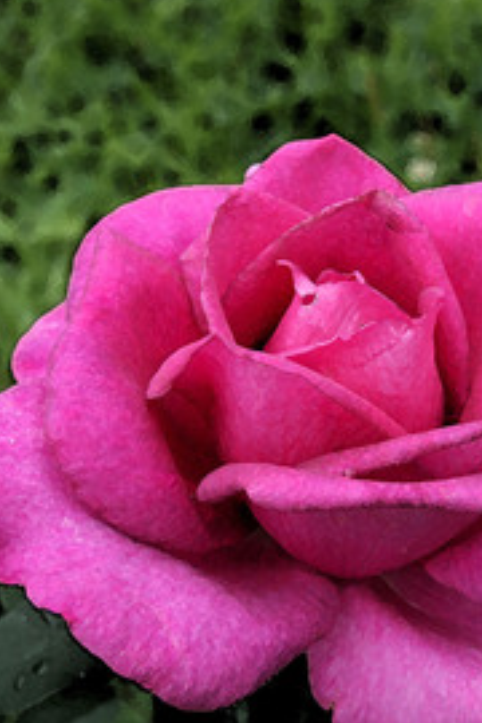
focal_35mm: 70
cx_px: 316
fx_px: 1406
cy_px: 434
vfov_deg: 28.8
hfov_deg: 19.4
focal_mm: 28
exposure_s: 1/200
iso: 100
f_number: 5.6
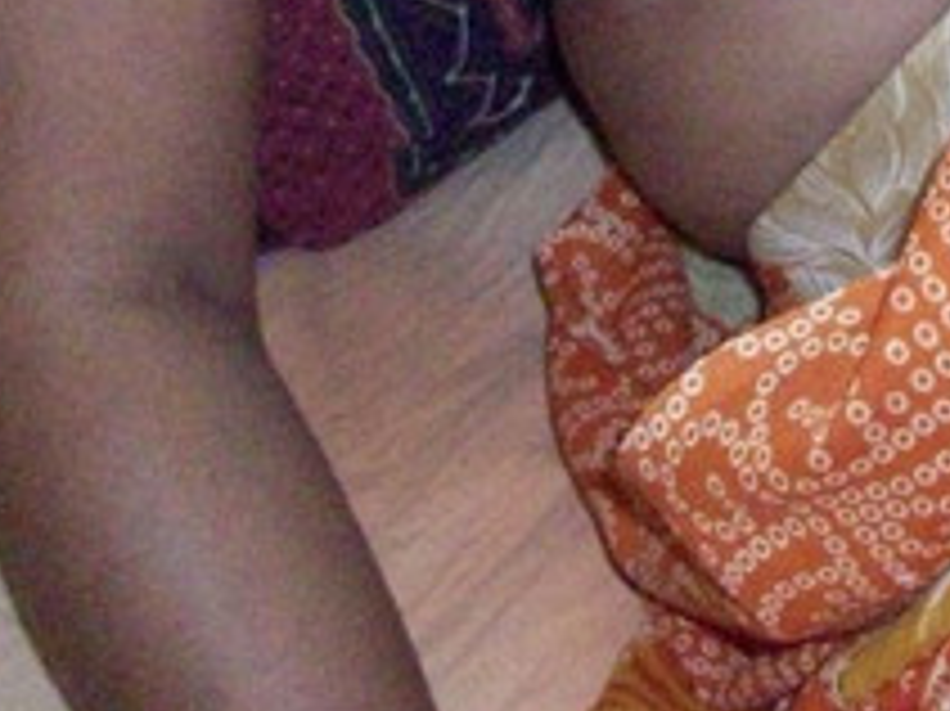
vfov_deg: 13.9
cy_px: -135
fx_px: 2825
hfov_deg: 18.7
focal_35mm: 103
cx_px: 900
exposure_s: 1/128
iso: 800
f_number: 2.8
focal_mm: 5.7
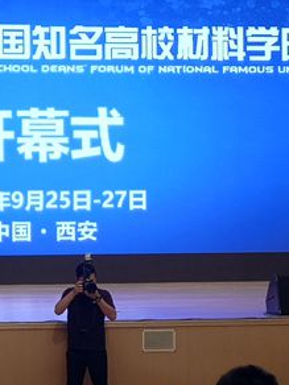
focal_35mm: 104
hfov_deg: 13.9
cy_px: 224
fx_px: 1158
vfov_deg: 18.9
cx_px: -30
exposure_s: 1/50
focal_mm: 3.95
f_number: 1.6
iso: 80
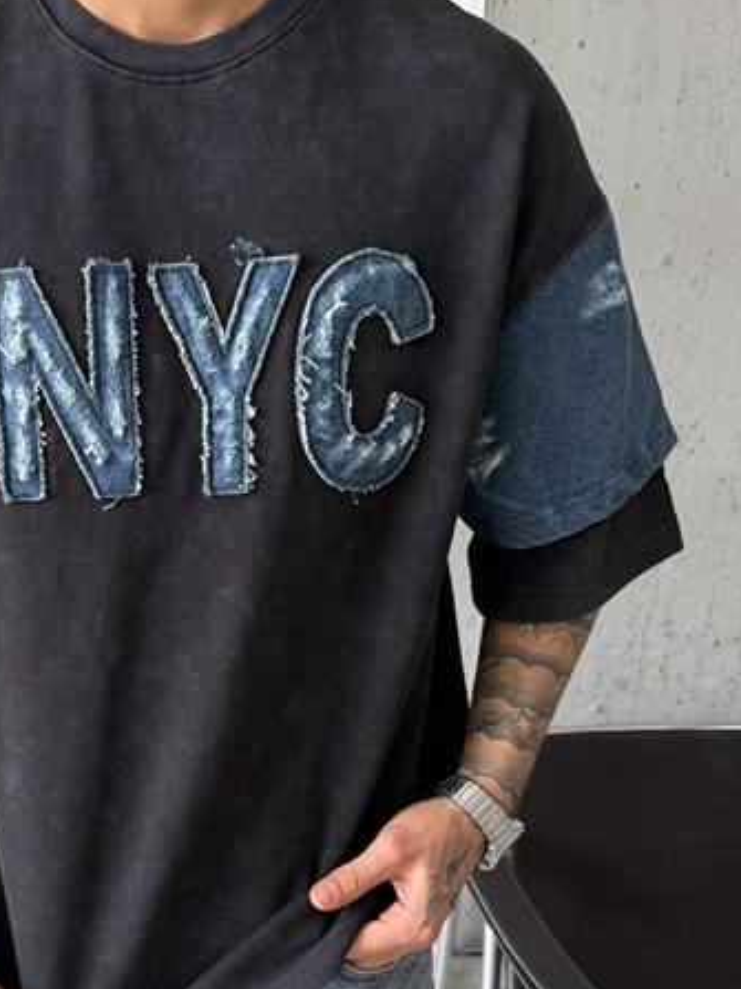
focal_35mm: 43
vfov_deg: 43.0
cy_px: 690
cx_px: 137
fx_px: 1228
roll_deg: +1.2
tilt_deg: -24.7
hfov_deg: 32.6
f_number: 1.78
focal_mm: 6.76
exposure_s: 1/121
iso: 125
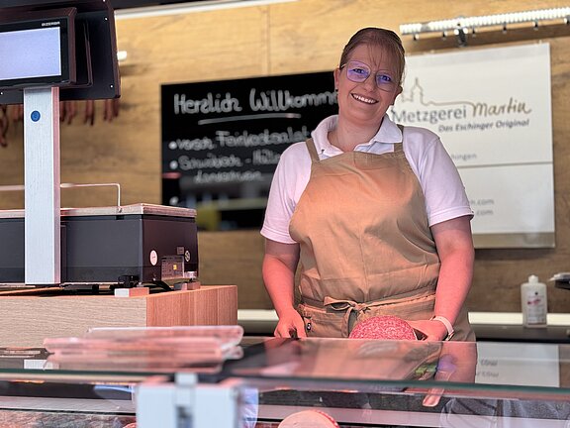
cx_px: 285
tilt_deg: +5.4
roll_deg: +0.4
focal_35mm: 48
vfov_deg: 30.3
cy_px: 214
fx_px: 790
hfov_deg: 39.7
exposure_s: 1/148
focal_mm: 6.76
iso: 50
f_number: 1.78
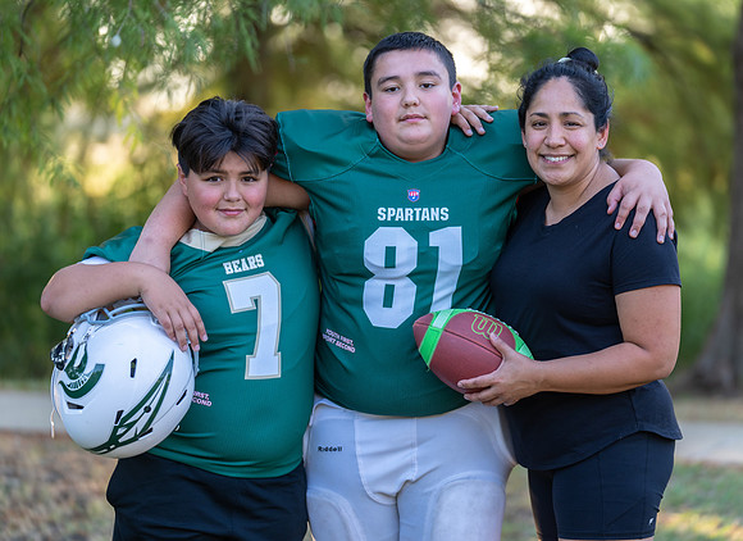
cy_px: 271
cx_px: 405
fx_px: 2993
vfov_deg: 10.3
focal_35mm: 141
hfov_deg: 14.1
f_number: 2.8
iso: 250
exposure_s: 1/320
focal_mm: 128
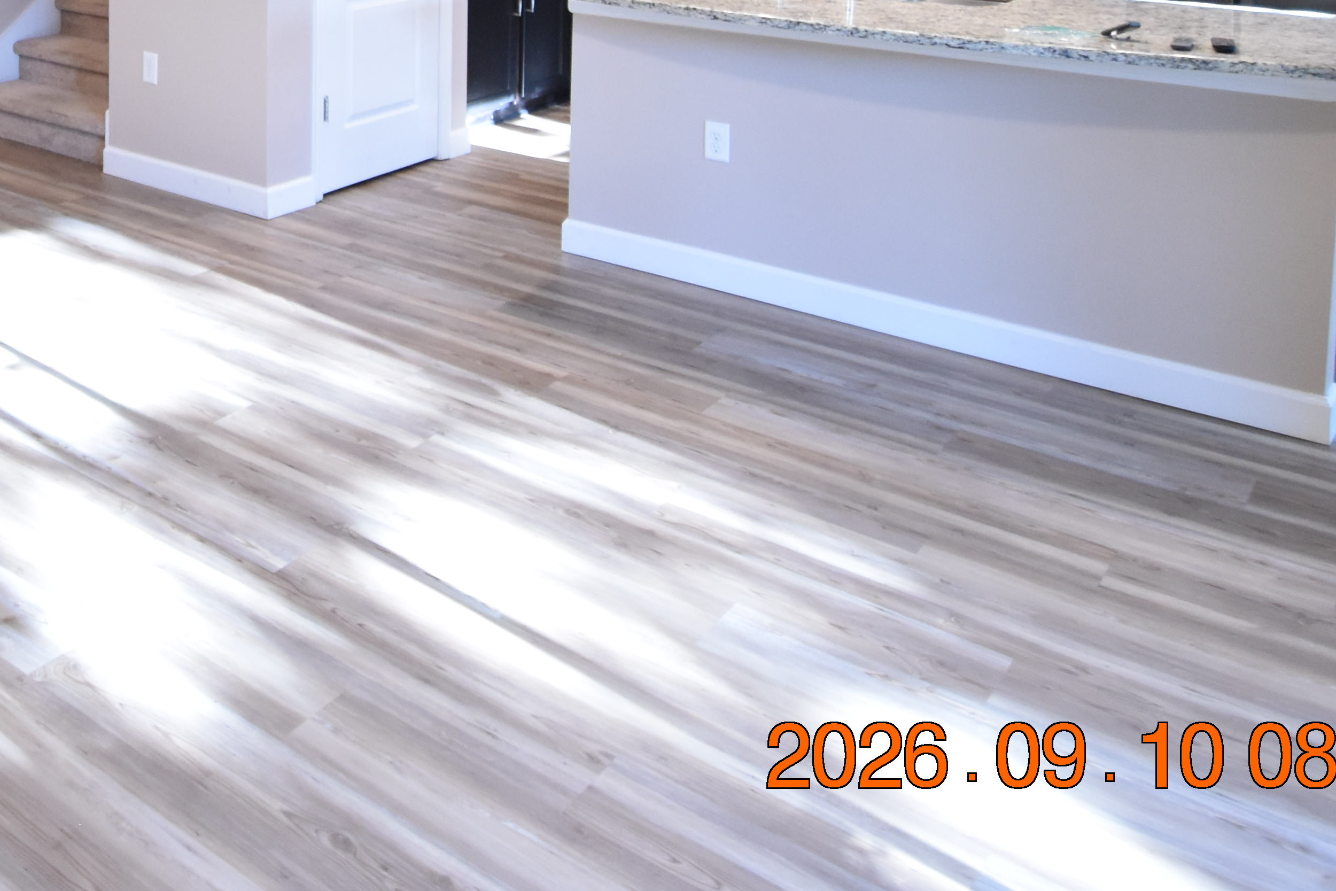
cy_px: -152
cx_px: 176
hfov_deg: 48.5
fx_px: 1336
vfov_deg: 31.5
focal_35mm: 36
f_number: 3.5
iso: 1400
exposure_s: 1/60
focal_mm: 10
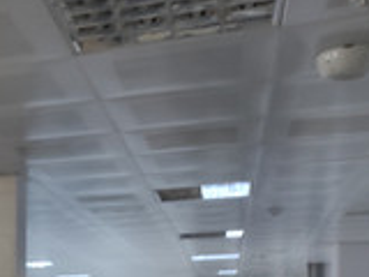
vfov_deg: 17.6
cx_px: -148
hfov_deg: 21.8
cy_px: 365
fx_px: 831
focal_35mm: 78
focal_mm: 5.43
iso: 428
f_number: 1.89
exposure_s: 1/25
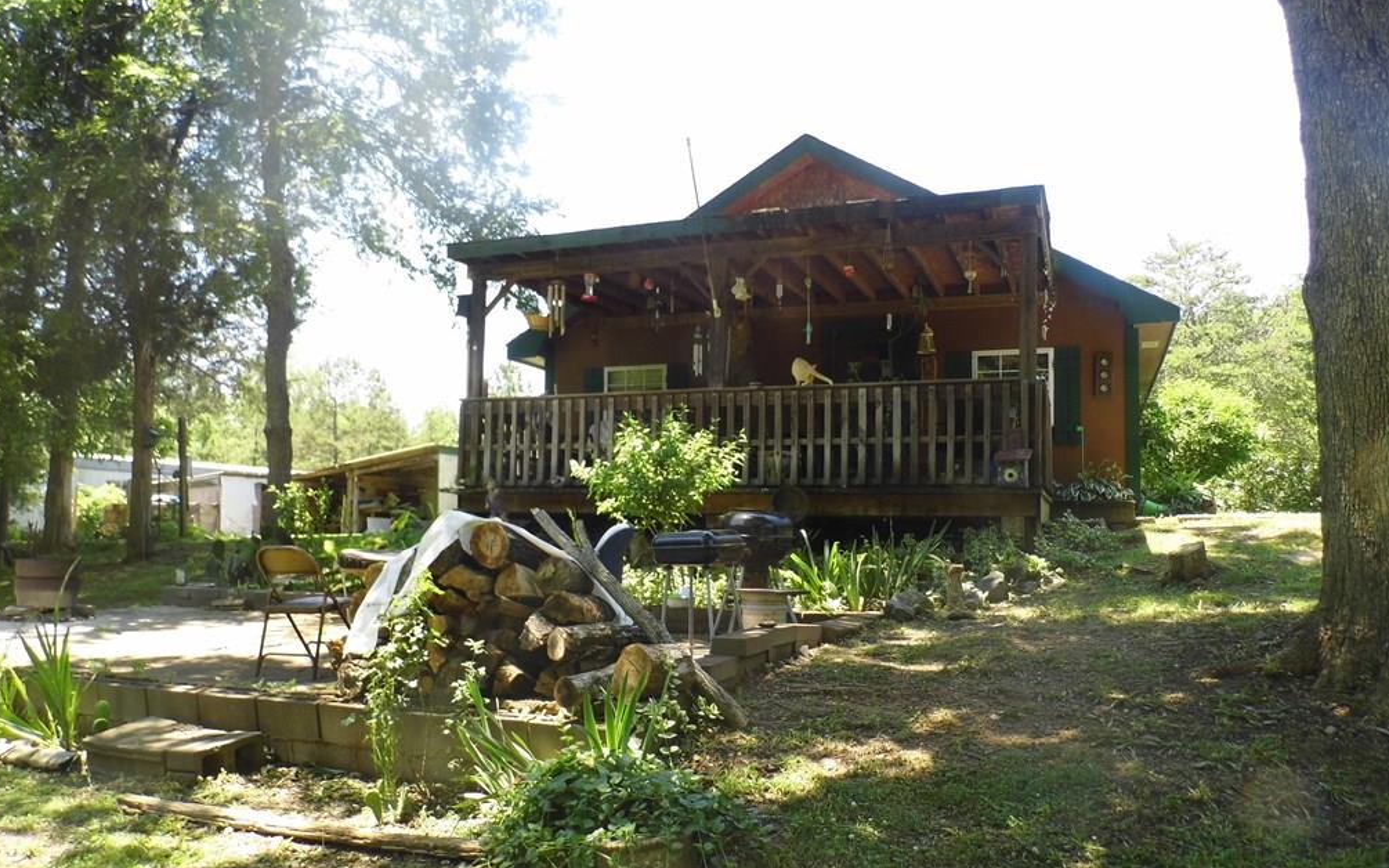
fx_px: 1022
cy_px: 473
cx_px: 691
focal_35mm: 27
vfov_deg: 46.0
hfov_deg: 68.4
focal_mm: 4.46
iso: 100
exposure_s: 1/158
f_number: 3.1
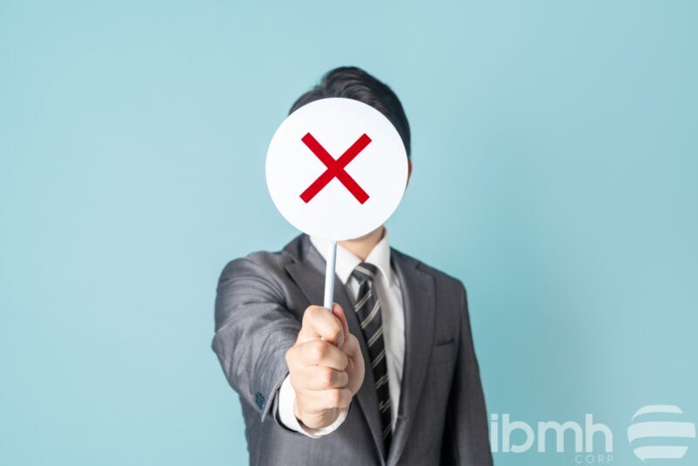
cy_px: 233
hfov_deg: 42.7
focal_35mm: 46
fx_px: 892
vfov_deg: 29.3
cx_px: 349
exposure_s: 1/125
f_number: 7.1
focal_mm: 46
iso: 100
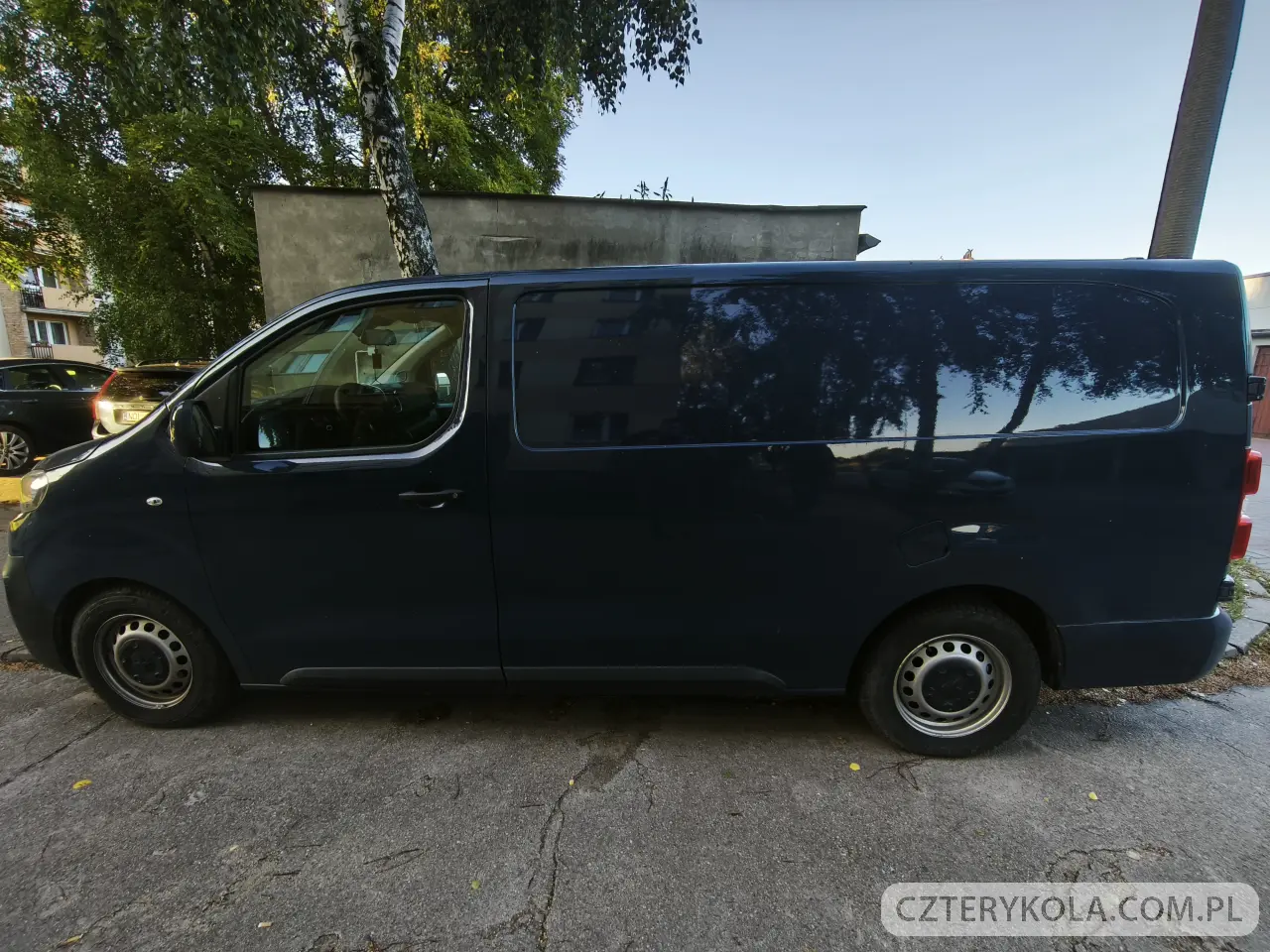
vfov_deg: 81.7
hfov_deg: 98.2
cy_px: 476
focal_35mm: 15
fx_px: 550
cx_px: 635
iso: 80
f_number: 2.2
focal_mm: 1.91
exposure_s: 1/50
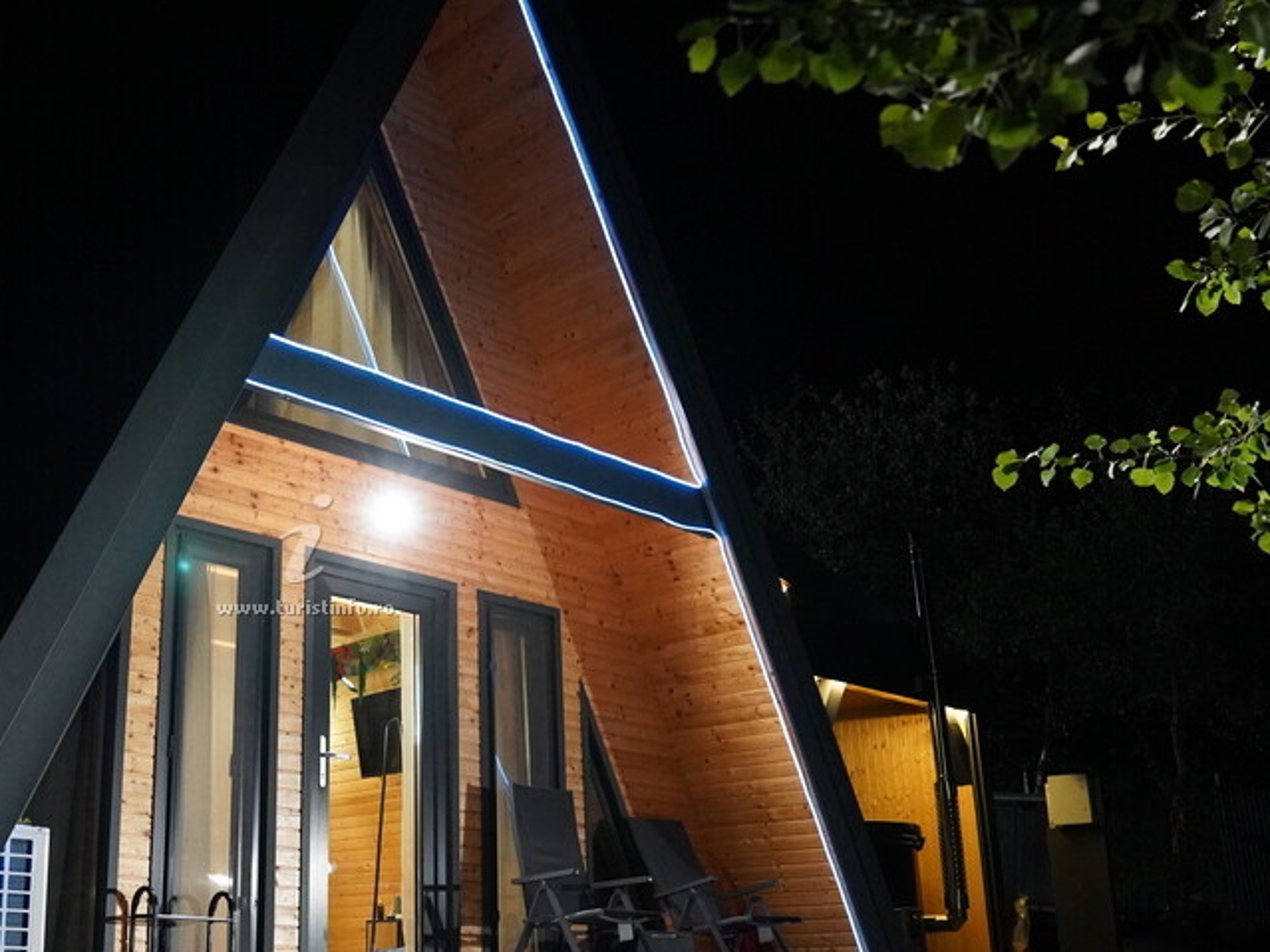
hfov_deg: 47.9
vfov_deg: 38.6
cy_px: 540
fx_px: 1357
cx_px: 292
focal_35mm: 37
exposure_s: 1/160
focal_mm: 24
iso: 10000
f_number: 2.8
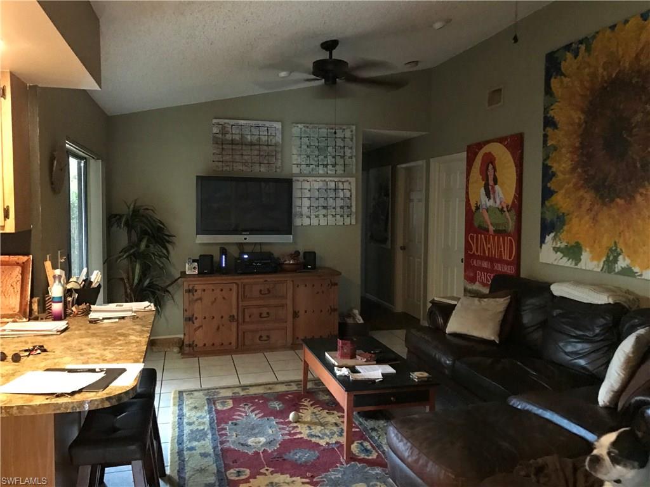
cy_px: 244
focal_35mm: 28
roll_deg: -0.2
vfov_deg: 49.7
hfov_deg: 63.4
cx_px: 325
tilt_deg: -2.1
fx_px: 526
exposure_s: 1/4
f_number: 1.8
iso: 100
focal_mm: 3.99
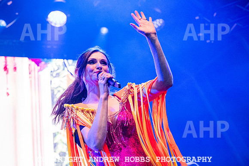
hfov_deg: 18.2
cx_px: 101
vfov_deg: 12.2
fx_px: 779
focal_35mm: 113
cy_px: 68
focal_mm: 95
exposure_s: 1/800
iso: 4000
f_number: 5
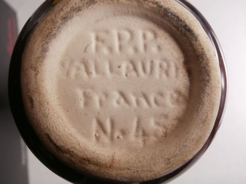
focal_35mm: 38
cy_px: 92
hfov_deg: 49.0
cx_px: 123
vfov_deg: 37.7
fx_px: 270
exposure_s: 1/50
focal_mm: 6.67
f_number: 3.9
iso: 100
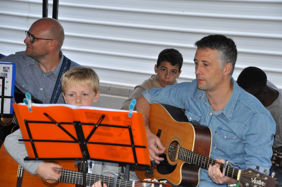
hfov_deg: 18.9
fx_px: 845
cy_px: 94
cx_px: 141
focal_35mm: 108
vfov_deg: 12.6
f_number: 5.3
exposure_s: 1/60
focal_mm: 72
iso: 800
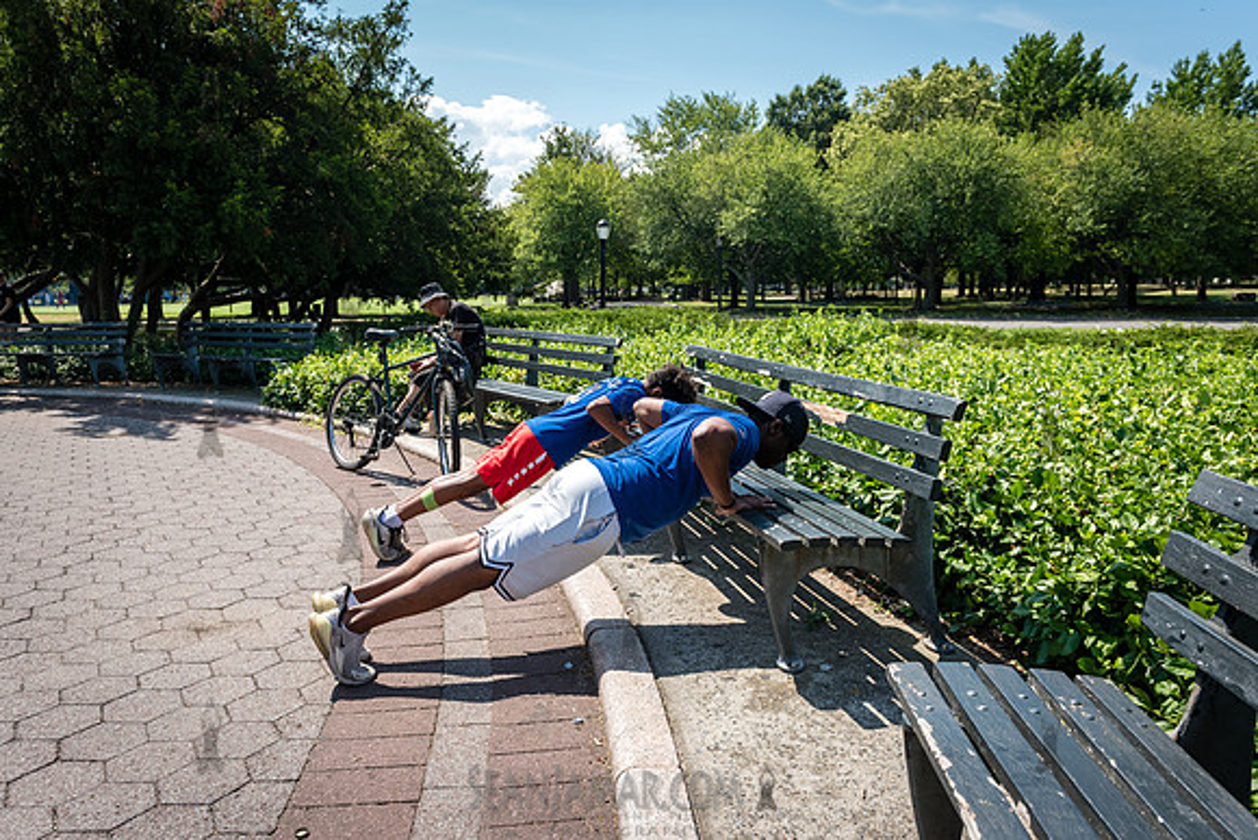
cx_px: 611
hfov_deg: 71.0
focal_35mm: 25
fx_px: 881
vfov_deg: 51.0
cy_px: 421
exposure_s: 1/1250
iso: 400
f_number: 4.5
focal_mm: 24
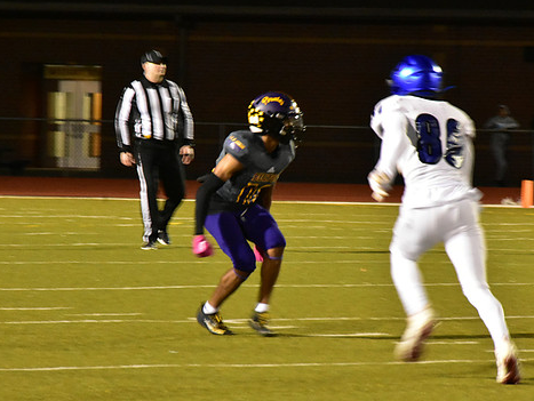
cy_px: 211
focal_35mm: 358
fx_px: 5527
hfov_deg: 5.5
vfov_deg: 4.2
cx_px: 281
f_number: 11
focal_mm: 200
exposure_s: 1/60
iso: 8000
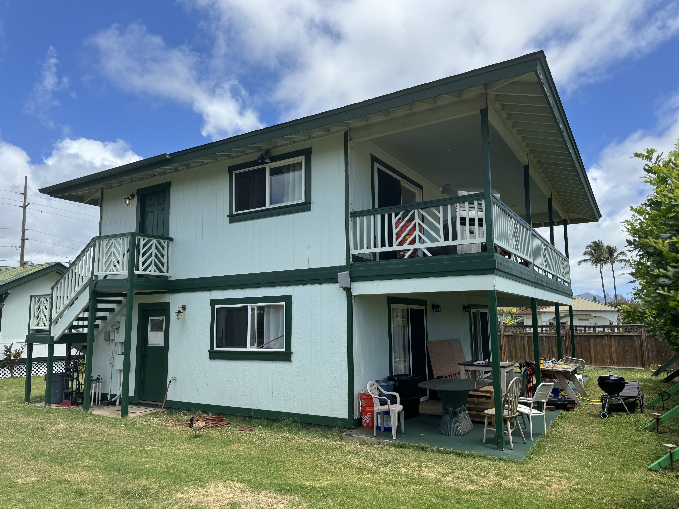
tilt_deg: +6.7
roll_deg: +0.2
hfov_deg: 71.6
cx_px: 340
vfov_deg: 56.8
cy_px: 254
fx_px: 471
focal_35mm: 24
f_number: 1.78
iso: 80
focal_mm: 6.76
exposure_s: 1/3247
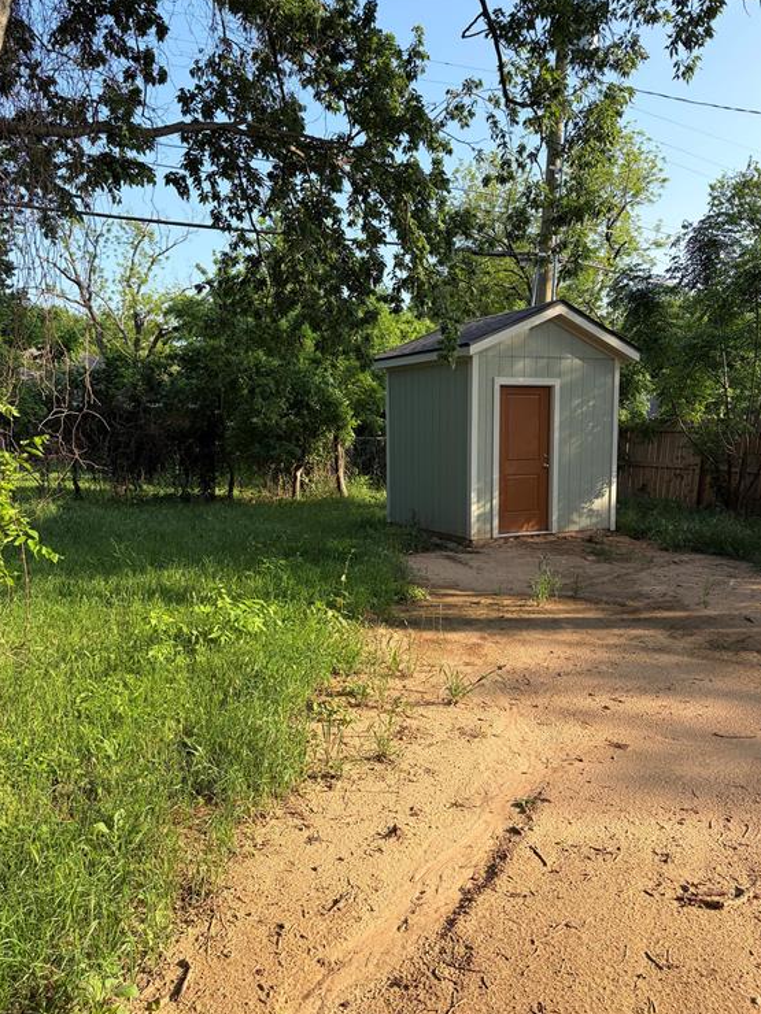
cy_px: 519
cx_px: 387
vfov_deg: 65.3
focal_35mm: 27
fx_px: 791
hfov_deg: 51.4
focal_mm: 5.96
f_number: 1.6
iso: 50
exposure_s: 1/1099
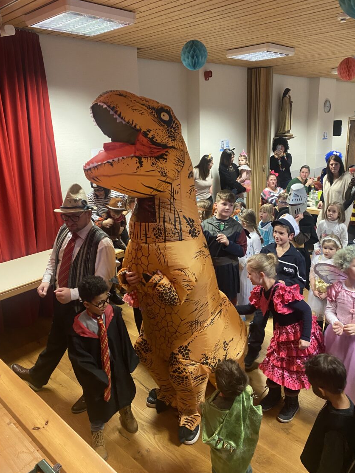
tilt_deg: -14.9
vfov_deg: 63.4
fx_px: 383
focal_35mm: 28
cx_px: 178
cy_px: 231
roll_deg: +1.6
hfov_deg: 49.8
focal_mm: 4.25
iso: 400
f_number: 1.8
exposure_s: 1/50
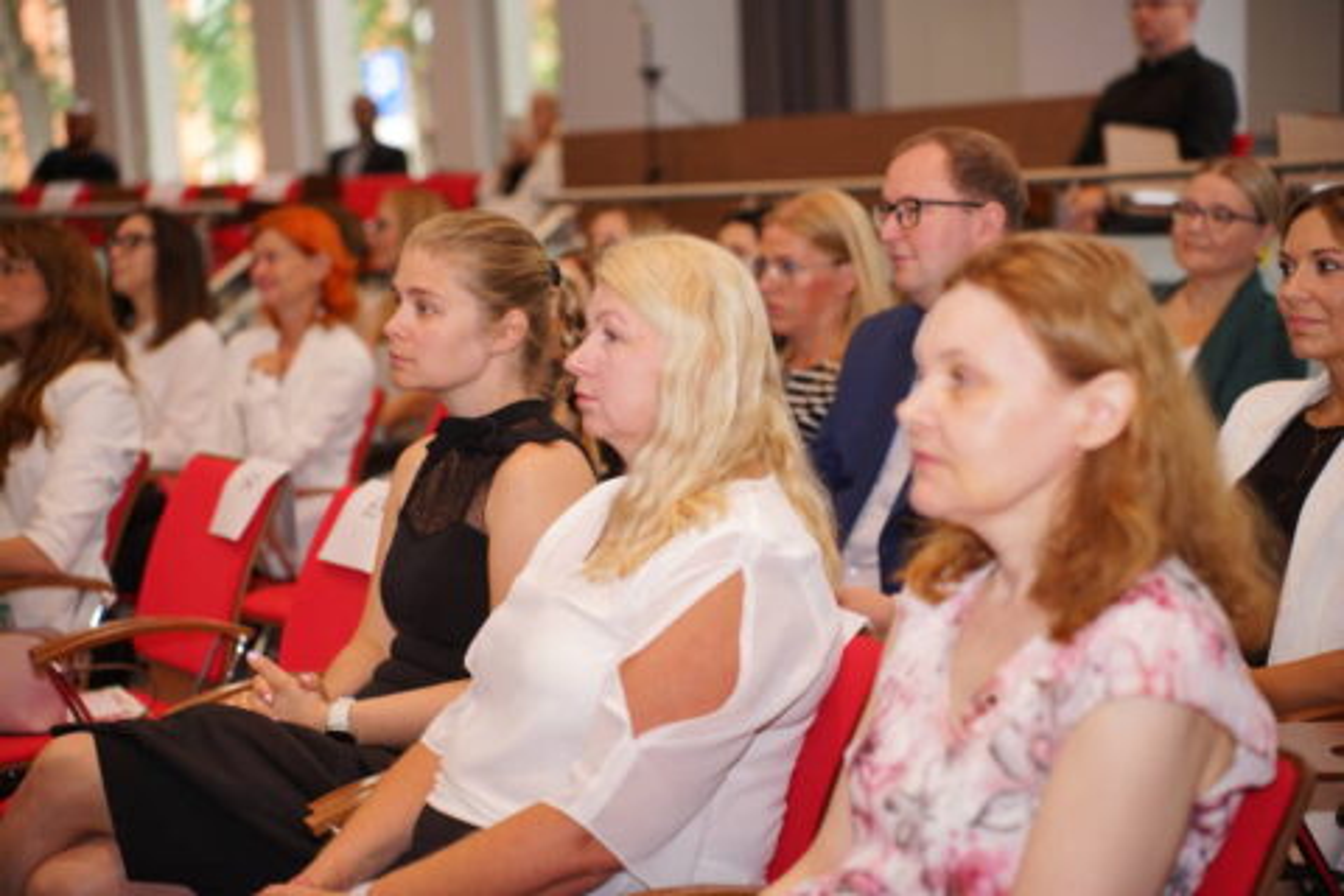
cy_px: 448
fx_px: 2800
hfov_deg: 27.0
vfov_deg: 18.2
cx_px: 672
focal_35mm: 75
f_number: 2.8
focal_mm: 75
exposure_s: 1/160
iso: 400
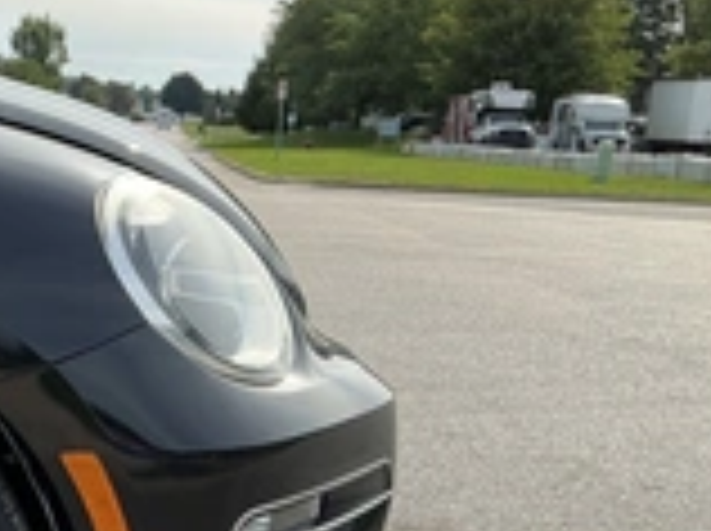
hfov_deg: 25.3
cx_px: -86
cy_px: 508
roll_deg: -0.4
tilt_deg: -13.2
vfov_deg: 20.1
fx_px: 1456
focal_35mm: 71
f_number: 1.8
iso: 25
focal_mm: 3
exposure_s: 1/1098
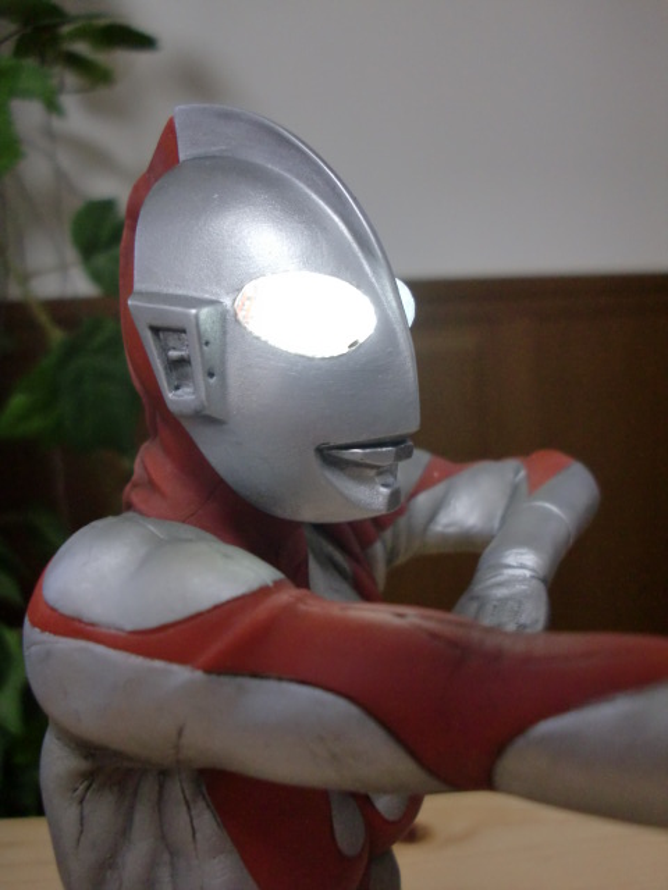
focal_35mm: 36
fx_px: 926
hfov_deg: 39.7
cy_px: 445
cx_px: 334
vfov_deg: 51.4
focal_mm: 6.3
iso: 320
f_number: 2.8
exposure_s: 1/60
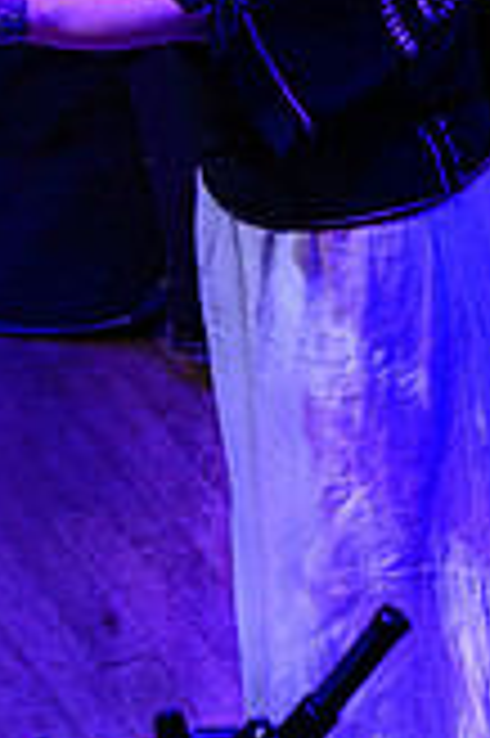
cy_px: -234
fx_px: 8981
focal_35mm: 439
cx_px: 49
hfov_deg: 3.1
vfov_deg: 4.7
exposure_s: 1/320
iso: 3200
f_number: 8
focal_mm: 160
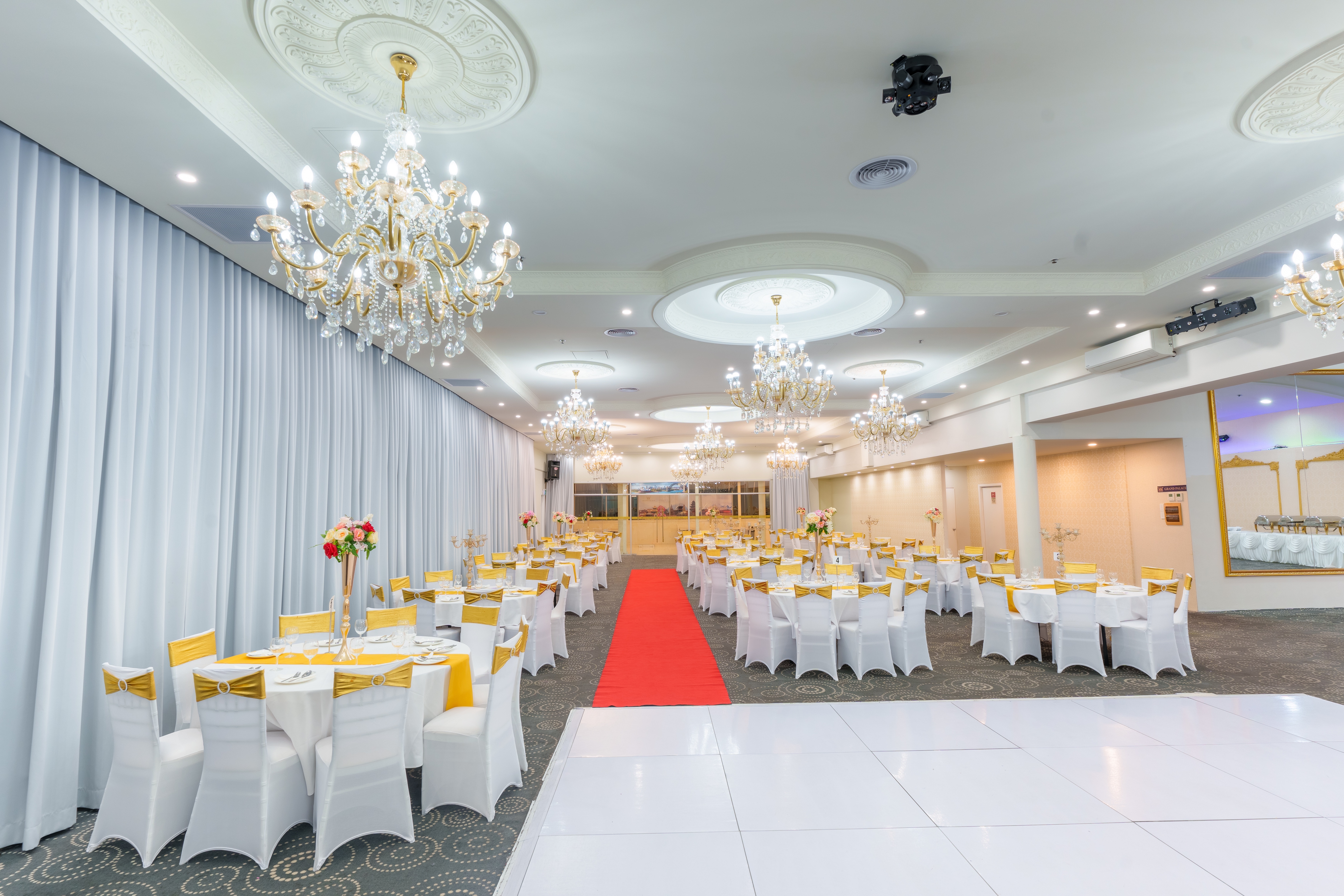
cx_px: 672
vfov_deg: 70.4
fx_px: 635
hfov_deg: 93.3
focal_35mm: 17
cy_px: 448
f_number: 8
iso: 500
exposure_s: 1/40
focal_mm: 17
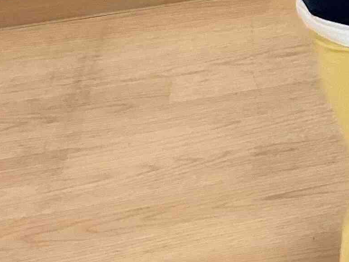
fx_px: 1523
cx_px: 727
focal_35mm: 151
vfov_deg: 9.6
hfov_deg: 11.6
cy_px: -110
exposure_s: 1/120
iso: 32
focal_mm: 3
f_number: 1.8
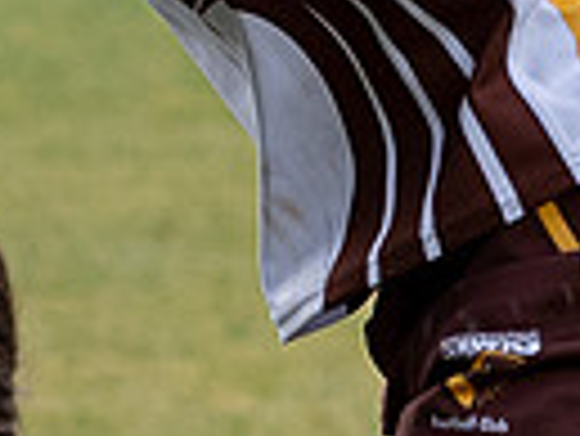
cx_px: 605
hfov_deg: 1.0
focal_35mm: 1984
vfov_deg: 0.8
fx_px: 33273
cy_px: 163
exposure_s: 1/1000
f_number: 4
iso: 320
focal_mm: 102
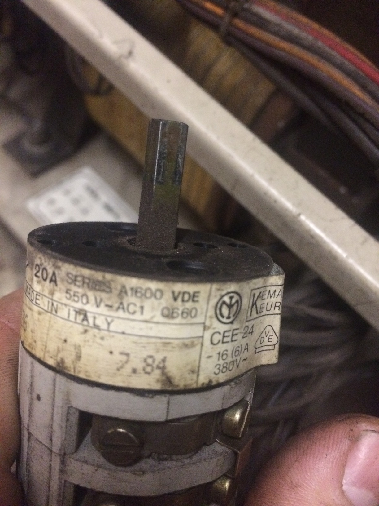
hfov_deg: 48.2
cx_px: 190
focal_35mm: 29
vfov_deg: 61.7
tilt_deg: -59.7
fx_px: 423
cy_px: 253
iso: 500
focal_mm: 4.15
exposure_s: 1/17
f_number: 2.2
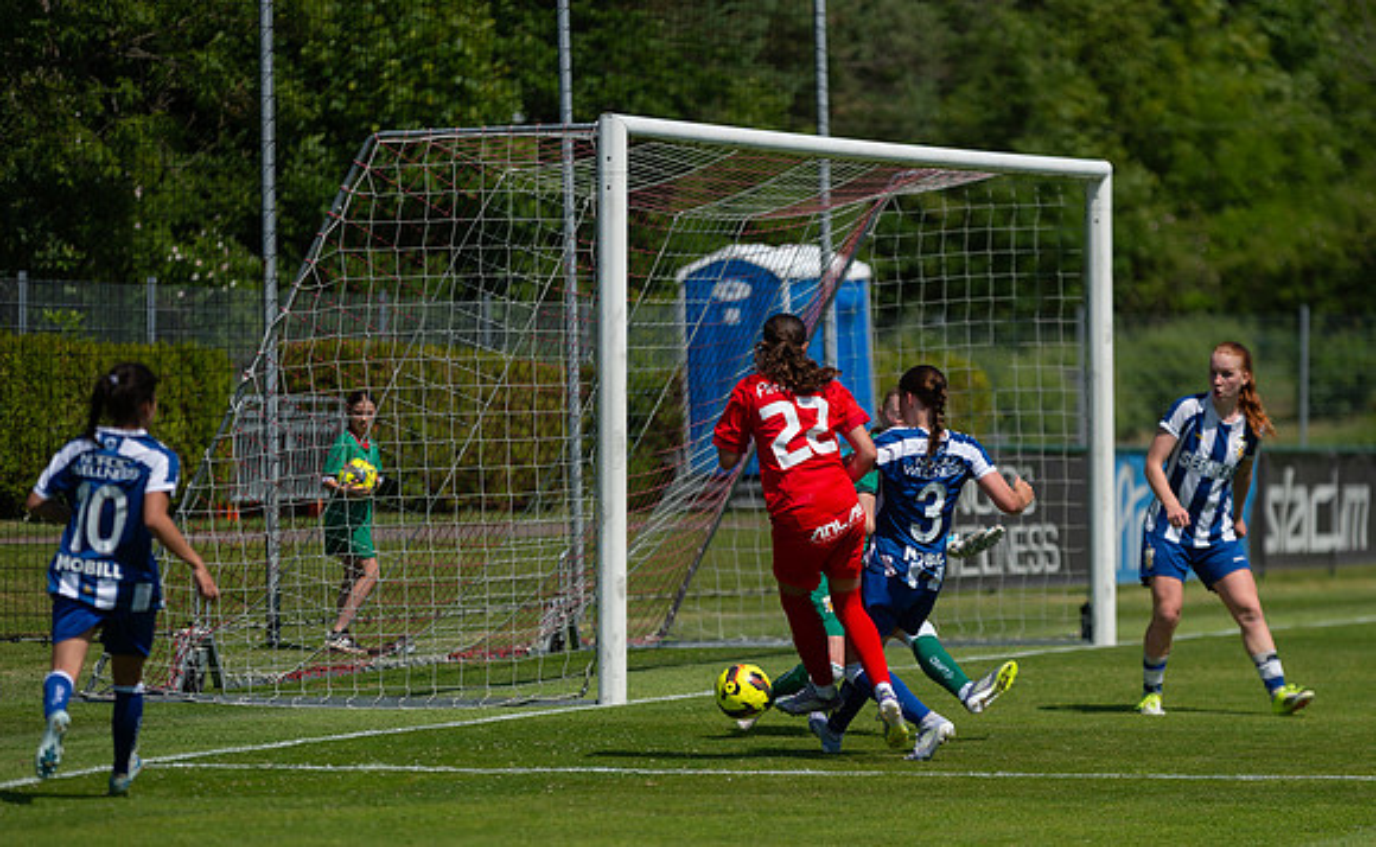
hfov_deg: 10.3
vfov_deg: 6.4
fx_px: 7620
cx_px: 784
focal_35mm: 204
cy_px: 522
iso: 110
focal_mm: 175
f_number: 3.2
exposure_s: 1/2500
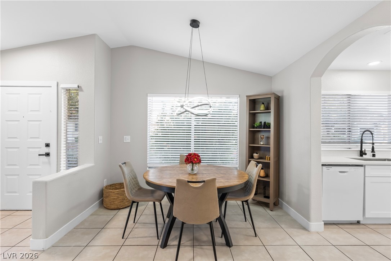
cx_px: 196
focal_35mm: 18
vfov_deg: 67.4
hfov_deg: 90.0
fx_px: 195
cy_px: 130
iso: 400
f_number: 8
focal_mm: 18
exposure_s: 1/5
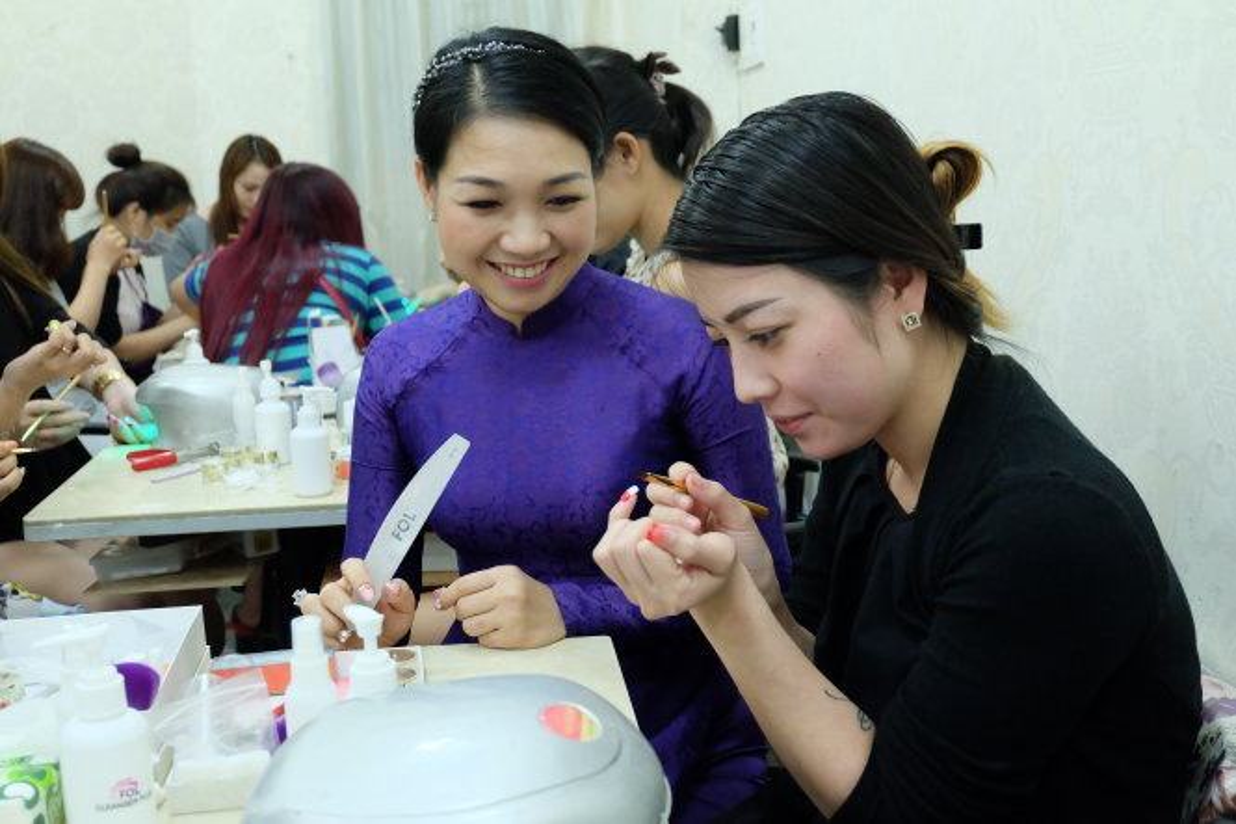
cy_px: 412
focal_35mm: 38
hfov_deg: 50.7
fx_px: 1304
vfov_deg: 35.0
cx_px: 618
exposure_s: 1/105
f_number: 4.5
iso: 5000
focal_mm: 25.6
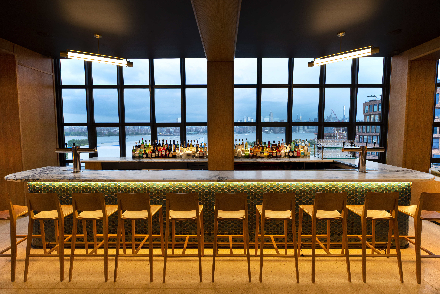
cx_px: 220
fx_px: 208
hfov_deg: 93.3
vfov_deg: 70.5
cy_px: 147
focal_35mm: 17
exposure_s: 1/20
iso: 400
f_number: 6.3
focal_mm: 17
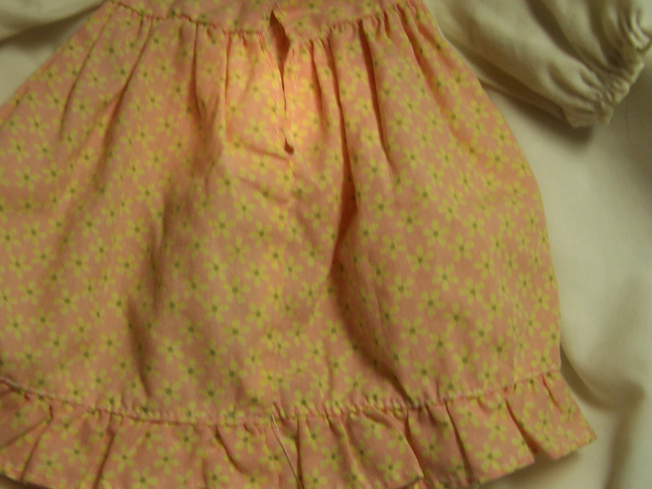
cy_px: 265
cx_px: 289
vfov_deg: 34.3
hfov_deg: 44.7
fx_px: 791
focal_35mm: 42
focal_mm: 5.6
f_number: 2.8
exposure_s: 1/90
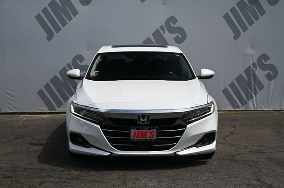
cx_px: 142
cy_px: 94
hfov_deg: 32.7
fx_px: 484
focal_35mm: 62
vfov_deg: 22.0
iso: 100
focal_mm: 41
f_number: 6.3
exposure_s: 1/320
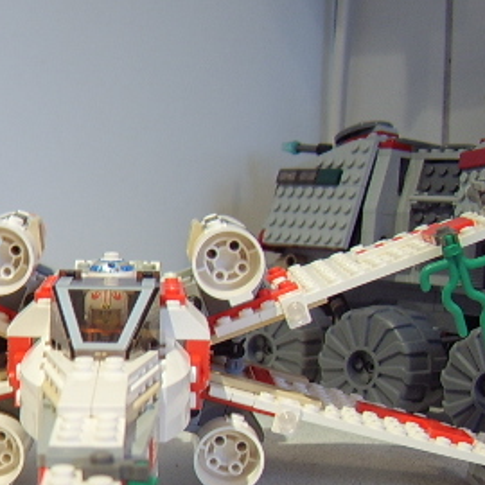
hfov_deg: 26.1
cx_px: 113
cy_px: 343
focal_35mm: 65
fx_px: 1030
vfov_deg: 26.3
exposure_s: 1/13
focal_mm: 8.13
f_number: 2.7
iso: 100
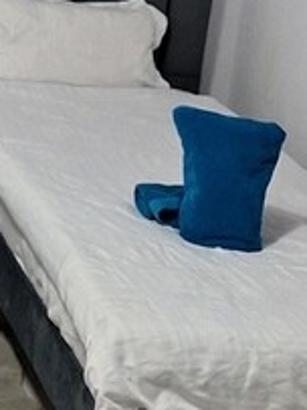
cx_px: -224
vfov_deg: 15.6
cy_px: -204
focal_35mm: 116
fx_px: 1373
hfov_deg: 11.9
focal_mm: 5.54
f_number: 1.8
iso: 250
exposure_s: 1/50
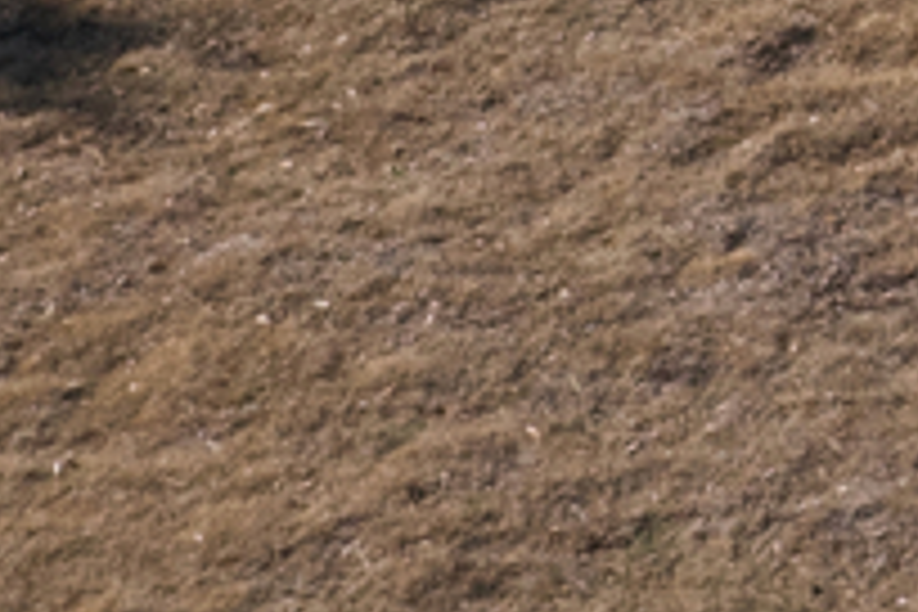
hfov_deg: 7.8
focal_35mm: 223
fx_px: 5686
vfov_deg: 5.4
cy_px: -1814
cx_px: 2882
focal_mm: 10.26
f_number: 8
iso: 100
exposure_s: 1/240
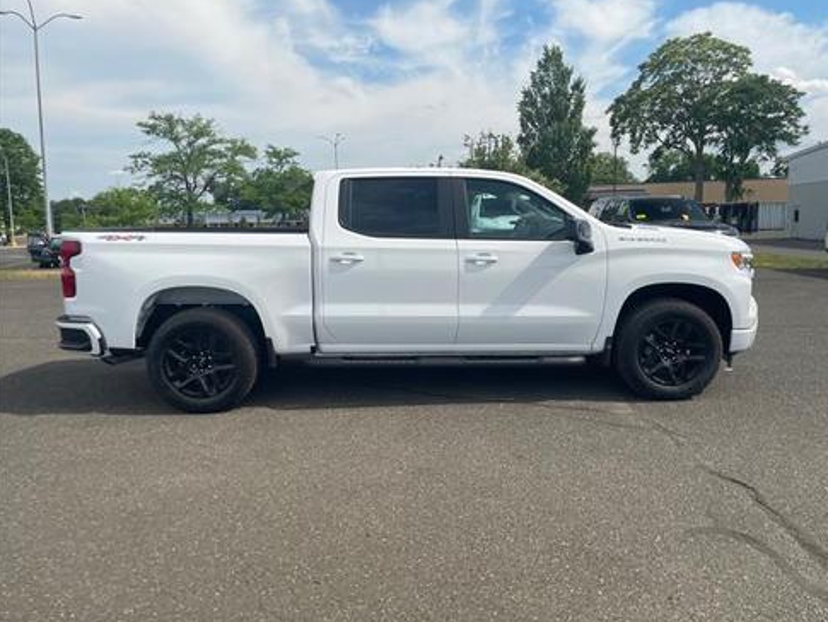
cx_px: 425
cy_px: 304
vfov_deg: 51.4
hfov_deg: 65.3
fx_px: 646
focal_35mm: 27
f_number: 1.6
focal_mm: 4.2
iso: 32
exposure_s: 1/1575
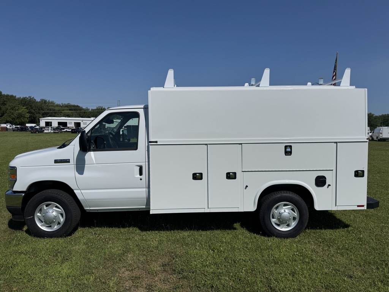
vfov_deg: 56.8
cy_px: 146
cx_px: 194
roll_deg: -2.2
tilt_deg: -4.8
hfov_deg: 71.6
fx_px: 270
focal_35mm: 24
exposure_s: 1/12346
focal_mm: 6.76
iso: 64
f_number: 1.78
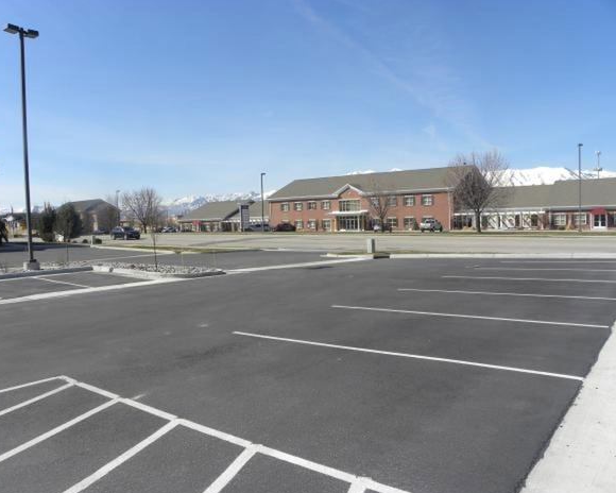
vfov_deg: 51.5
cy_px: 253
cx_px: 294
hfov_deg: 62.2
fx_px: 510
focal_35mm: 28
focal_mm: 4.6
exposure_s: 1/338
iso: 64
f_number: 5.6
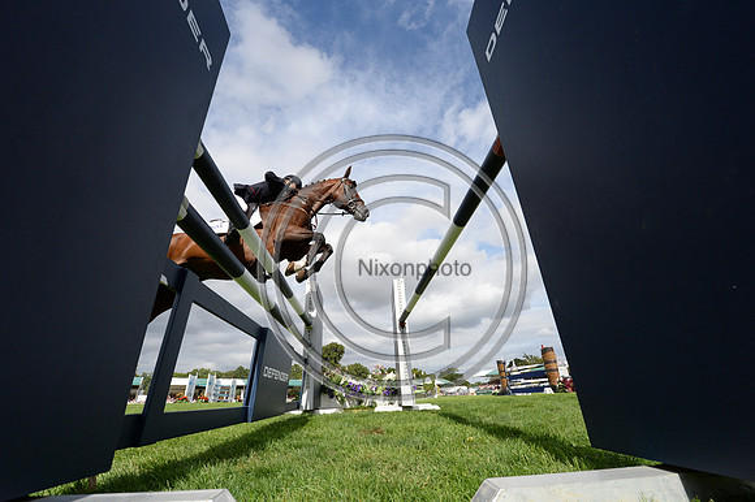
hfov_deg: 104.3
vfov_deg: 81.1
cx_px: 378
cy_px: 251
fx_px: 293
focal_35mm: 14
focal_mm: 14
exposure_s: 1/3200
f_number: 9
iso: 1250
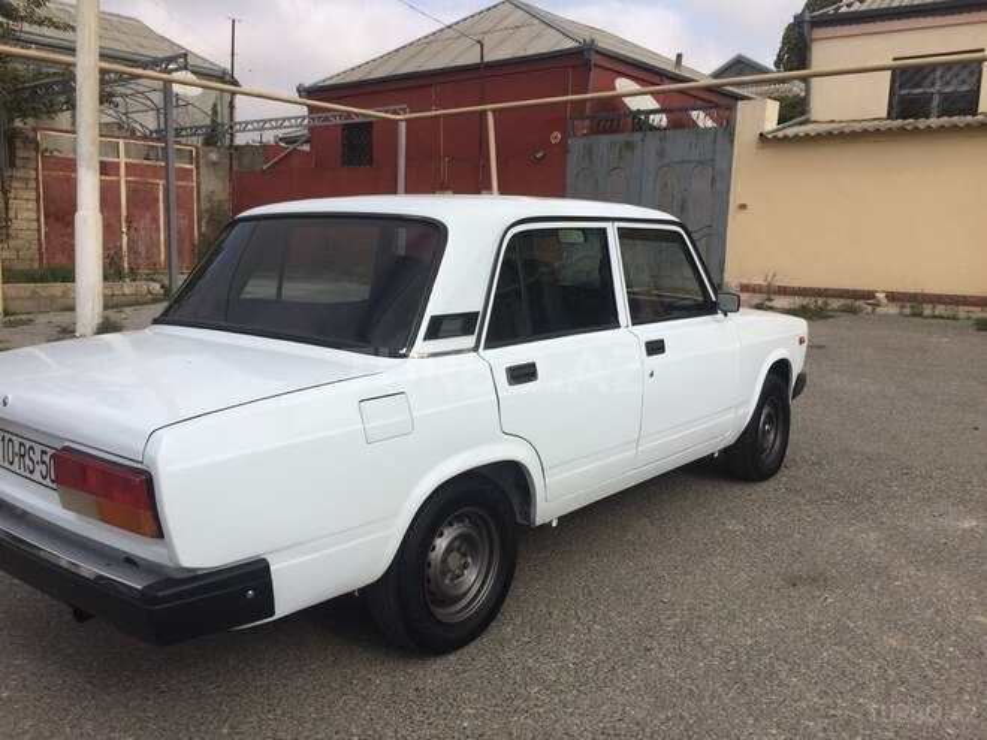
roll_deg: -4.1
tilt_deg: -9.4
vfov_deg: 48.2
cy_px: 370
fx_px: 827
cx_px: 494
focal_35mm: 29
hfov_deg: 61.7
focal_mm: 4.15
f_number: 2.2
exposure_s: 1/2740
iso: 32
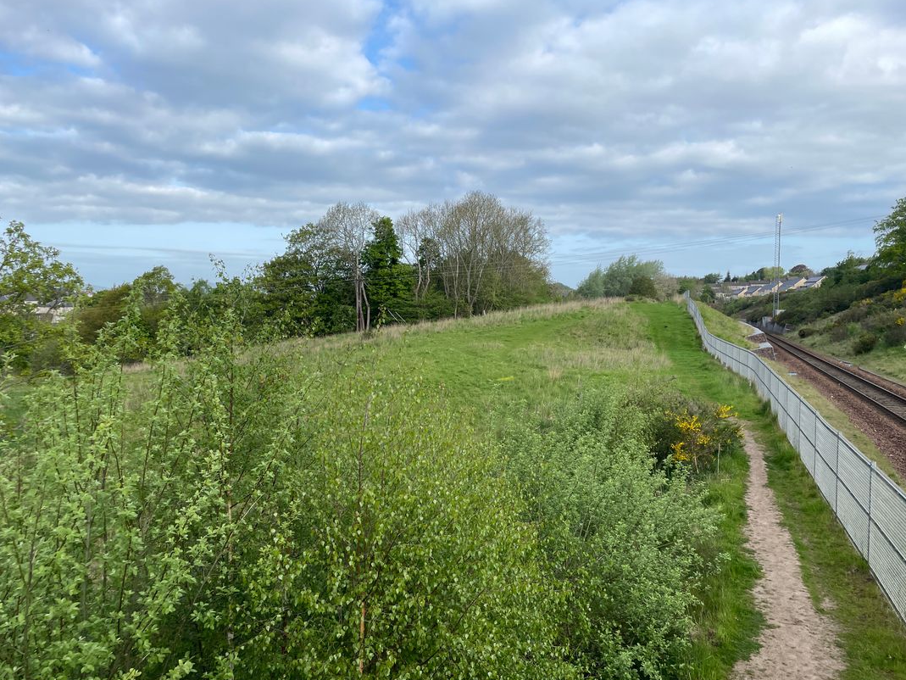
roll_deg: +0.3
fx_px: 707
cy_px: 334
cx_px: 442
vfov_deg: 51.4
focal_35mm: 27
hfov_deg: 65.3
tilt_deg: -3.4
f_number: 1.6
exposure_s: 1/2092
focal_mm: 4.2
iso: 32
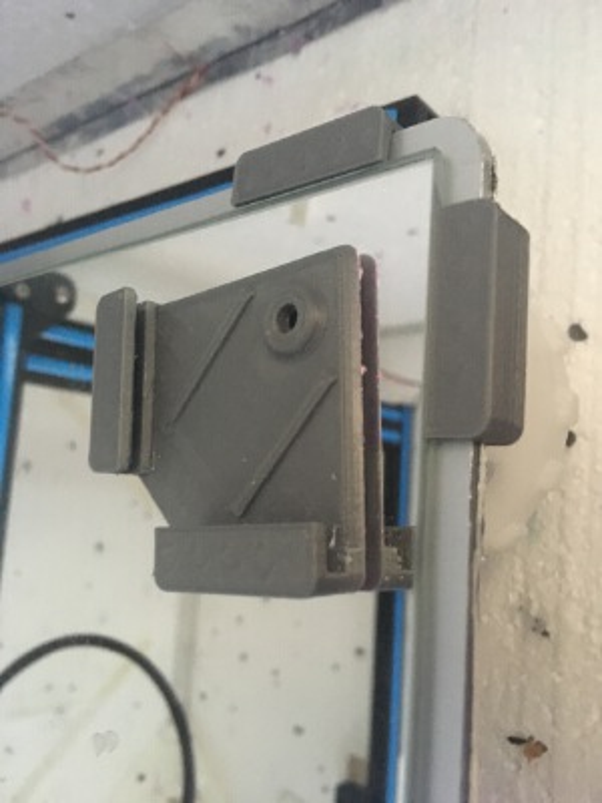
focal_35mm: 29
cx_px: 301
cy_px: 402
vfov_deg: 61.7
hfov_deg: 48.2
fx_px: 672
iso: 250
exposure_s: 1/17
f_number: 2.2
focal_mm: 4.15
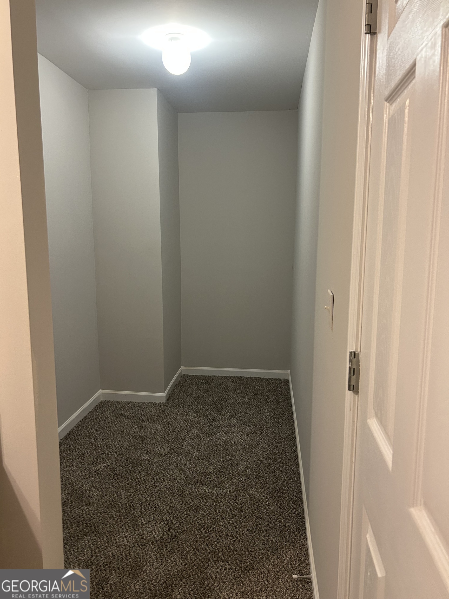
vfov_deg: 67.3
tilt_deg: -8.6
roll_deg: -0.2
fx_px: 450
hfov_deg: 53.1
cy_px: 300
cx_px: 224
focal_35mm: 26
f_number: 1.5
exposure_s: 1/60
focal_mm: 5.7
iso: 400
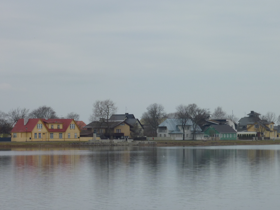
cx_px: 152
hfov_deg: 12.1
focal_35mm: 163
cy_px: 139
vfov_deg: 9.1
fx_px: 1318
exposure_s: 1/500
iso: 80
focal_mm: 19.5
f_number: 5
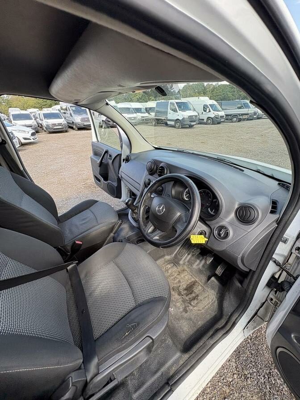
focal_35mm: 14
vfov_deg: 102.1
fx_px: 162
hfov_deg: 85.7
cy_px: 200
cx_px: 150
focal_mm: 2.22
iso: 40
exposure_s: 1/107
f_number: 2.2
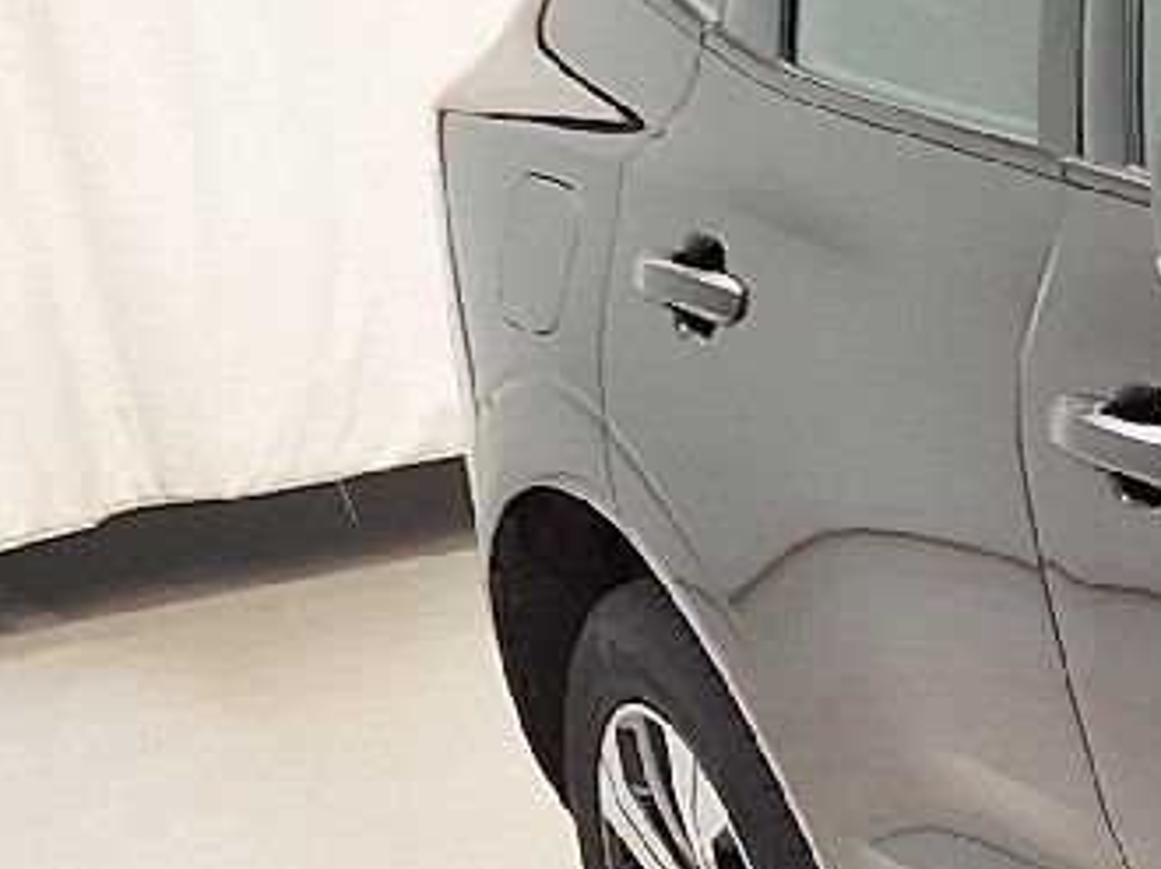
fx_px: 4491
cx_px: 2783
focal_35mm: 134
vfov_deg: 10.7
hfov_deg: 11.9
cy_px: 1288
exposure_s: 1/100
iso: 64
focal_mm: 5.54
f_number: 1.8
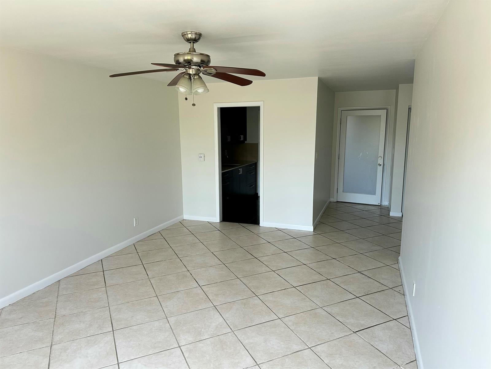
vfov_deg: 56.8
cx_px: 246
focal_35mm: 24
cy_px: 184
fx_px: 340
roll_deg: -0.3
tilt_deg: -9.8
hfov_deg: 71.6
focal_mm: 6.86
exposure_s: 1/121
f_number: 1.78
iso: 160
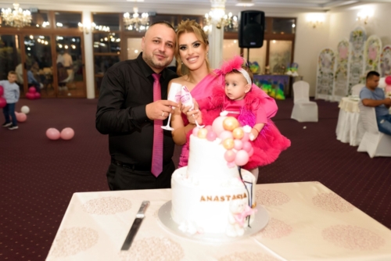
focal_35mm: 35
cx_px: 196
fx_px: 380
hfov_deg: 54.4
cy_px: 130
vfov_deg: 37.9
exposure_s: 1/200
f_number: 2.8
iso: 1600
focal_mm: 35
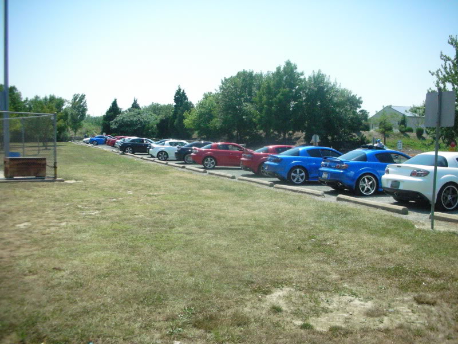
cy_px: 172
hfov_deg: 52.6
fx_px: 463
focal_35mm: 35
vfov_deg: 40.7
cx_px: 229
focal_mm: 5.8
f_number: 8.5
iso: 400
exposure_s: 1/500
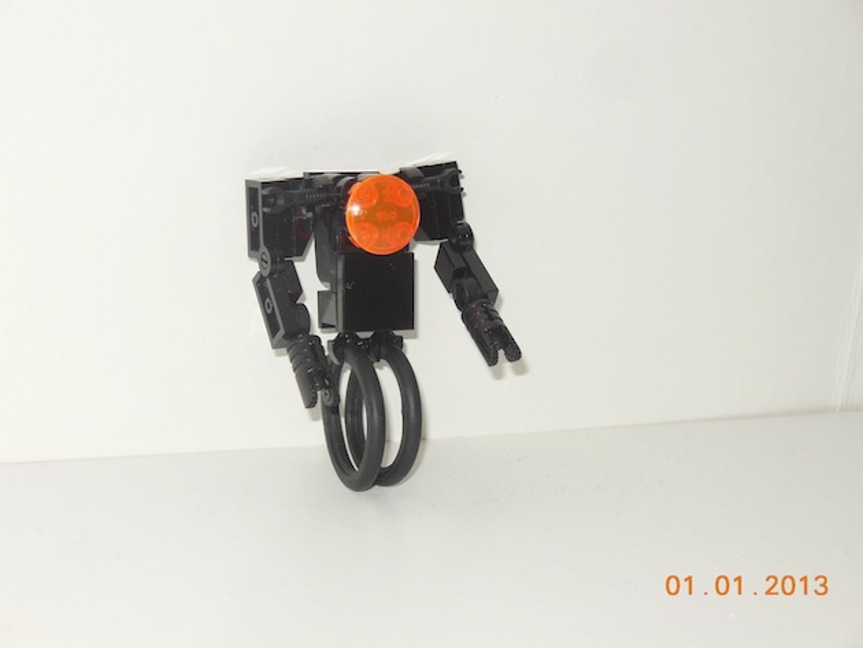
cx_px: 432
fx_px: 2170
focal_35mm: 87
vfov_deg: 17.0
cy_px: 324
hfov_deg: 22.5
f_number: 4.6
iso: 125
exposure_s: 1/60
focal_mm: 15.5
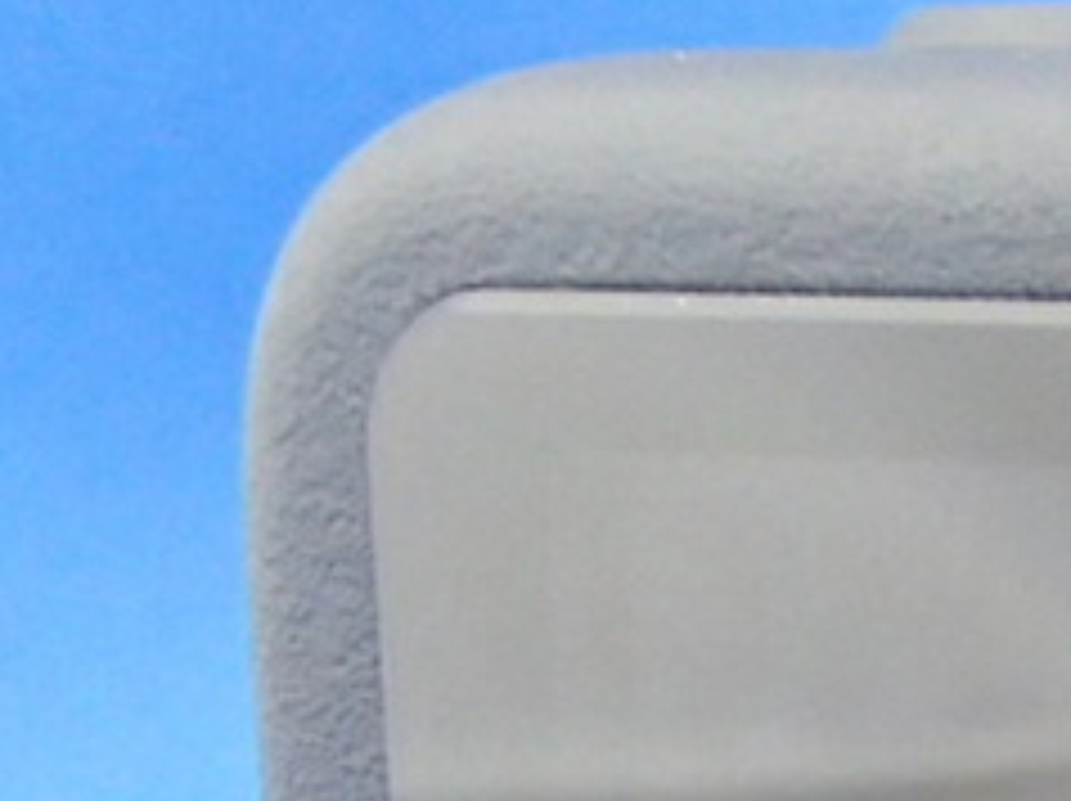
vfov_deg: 7.4
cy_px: 1575
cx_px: 2034
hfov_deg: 9.7
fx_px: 5934
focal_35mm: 192
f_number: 4.6
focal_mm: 6.83
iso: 800
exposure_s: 1/13
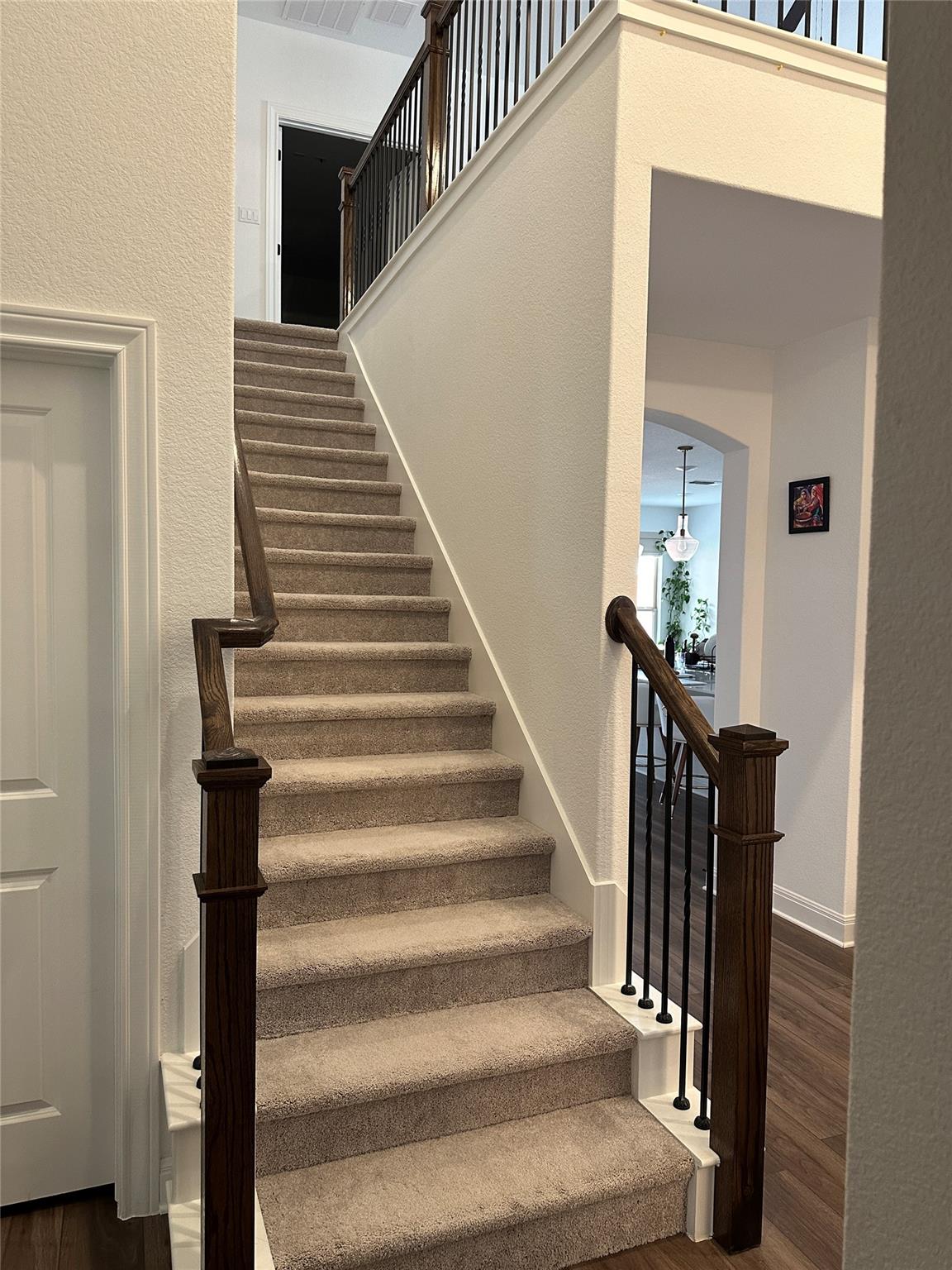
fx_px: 880
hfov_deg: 56.8
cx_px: 476
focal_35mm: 24
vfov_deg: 71.6
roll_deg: -1.4
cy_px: 635
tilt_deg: -2.5
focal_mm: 6.86
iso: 250
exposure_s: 1/60
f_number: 1.78
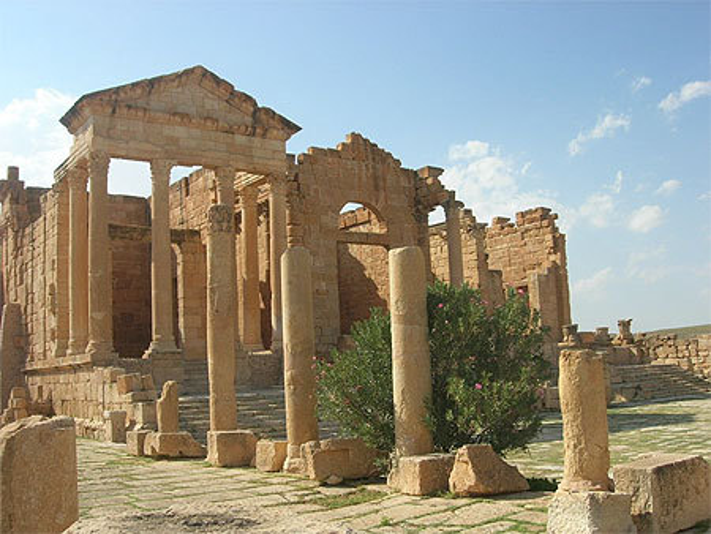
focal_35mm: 38
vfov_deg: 37.8
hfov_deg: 49.0
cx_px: 356
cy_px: 267
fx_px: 781
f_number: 4.8
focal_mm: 7.8
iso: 64
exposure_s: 1/557
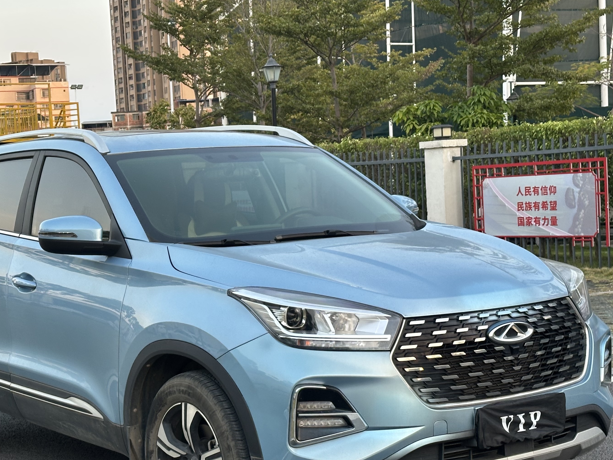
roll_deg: +3.6
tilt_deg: -4.1
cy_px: 280
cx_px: 242
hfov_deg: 27.0
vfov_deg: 20.4
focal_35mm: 72
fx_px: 1275
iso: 80
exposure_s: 1/117
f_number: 1.78
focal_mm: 6.86
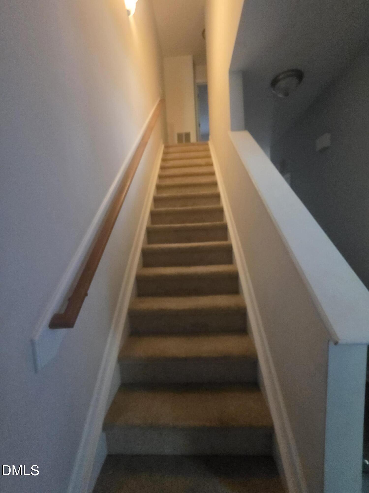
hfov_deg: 89.9
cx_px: 184
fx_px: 185
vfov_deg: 106.2
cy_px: 246
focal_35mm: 13
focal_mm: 2.2
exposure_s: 1/60
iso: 800
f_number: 1.9
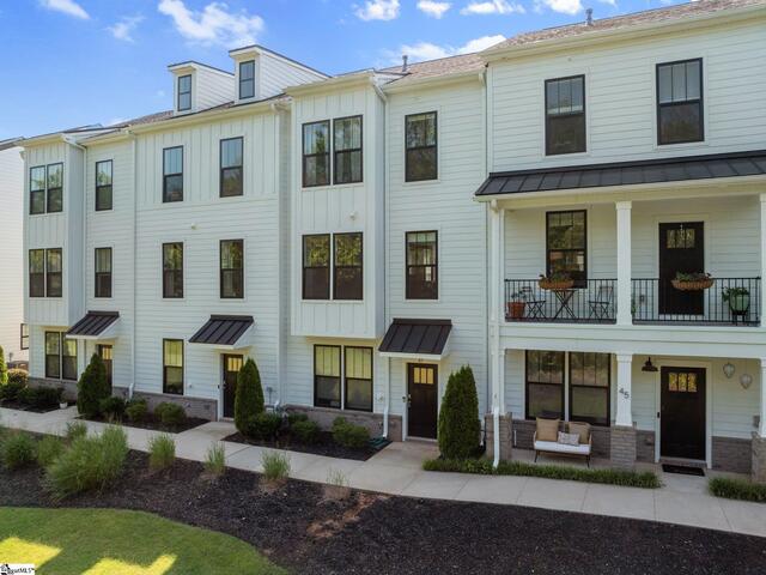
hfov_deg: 71.6
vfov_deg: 56.8
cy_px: 288
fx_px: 531
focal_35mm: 24
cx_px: 383
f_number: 4.5
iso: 100
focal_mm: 12.29
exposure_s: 1/60
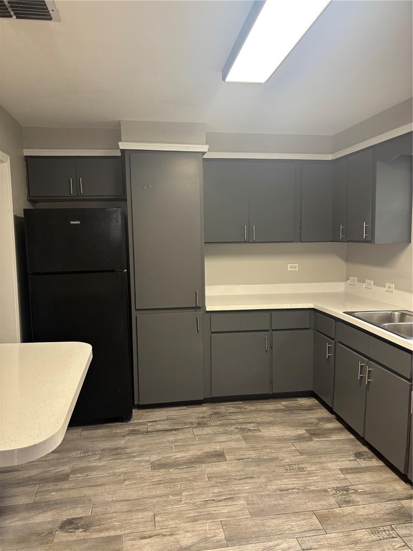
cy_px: 276
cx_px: 206
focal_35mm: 26
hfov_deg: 53.1
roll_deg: +1.0
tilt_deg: -4.7
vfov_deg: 67.3
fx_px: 414
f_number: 1.6
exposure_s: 1/60
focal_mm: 5.96
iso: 125
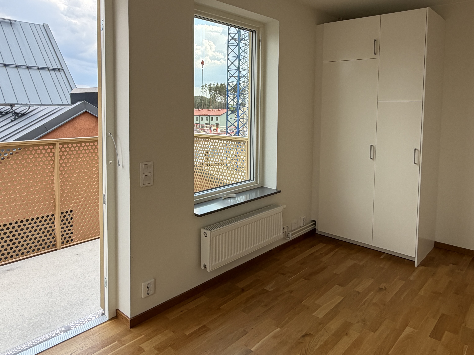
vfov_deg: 52.3
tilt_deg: -3.8
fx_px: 356
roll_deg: -0.5
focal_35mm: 26
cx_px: 261
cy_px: 127
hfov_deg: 67.1
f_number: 2.2
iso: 40
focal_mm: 2.22
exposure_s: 1/234
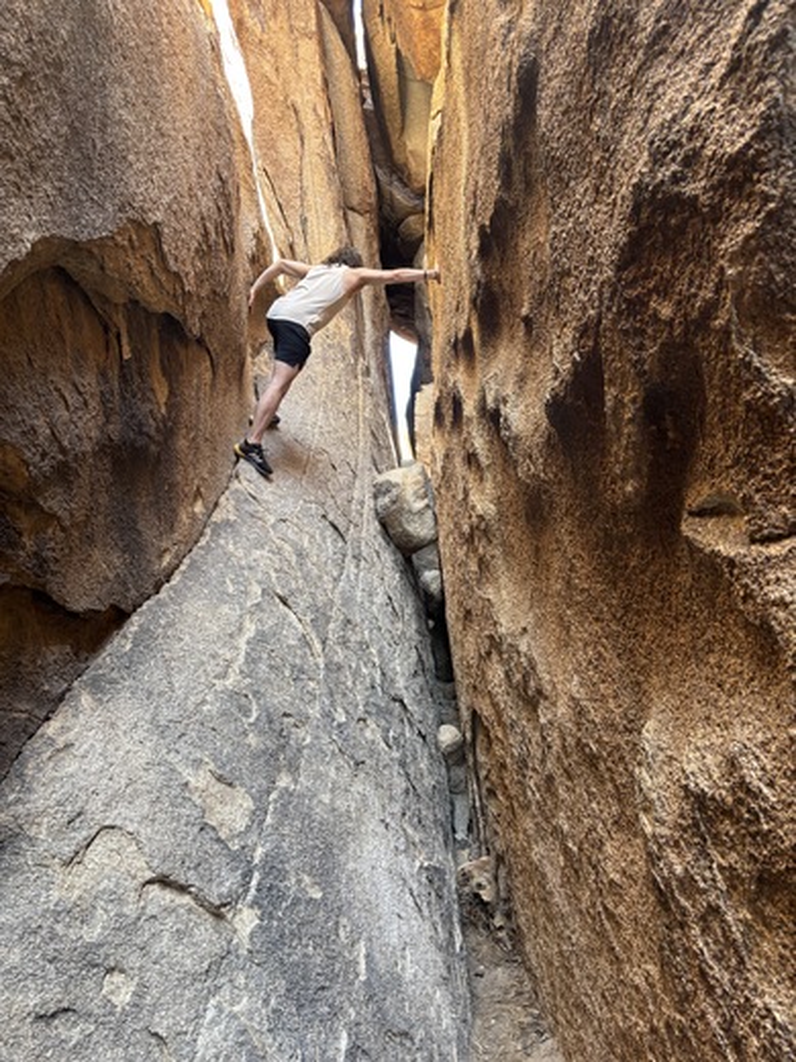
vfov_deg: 67.3
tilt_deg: +11.1
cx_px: 398
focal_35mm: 26
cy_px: 531
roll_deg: -0.7
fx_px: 797
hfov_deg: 53.1
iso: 125
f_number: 1.6
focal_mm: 5.96
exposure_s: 1/98
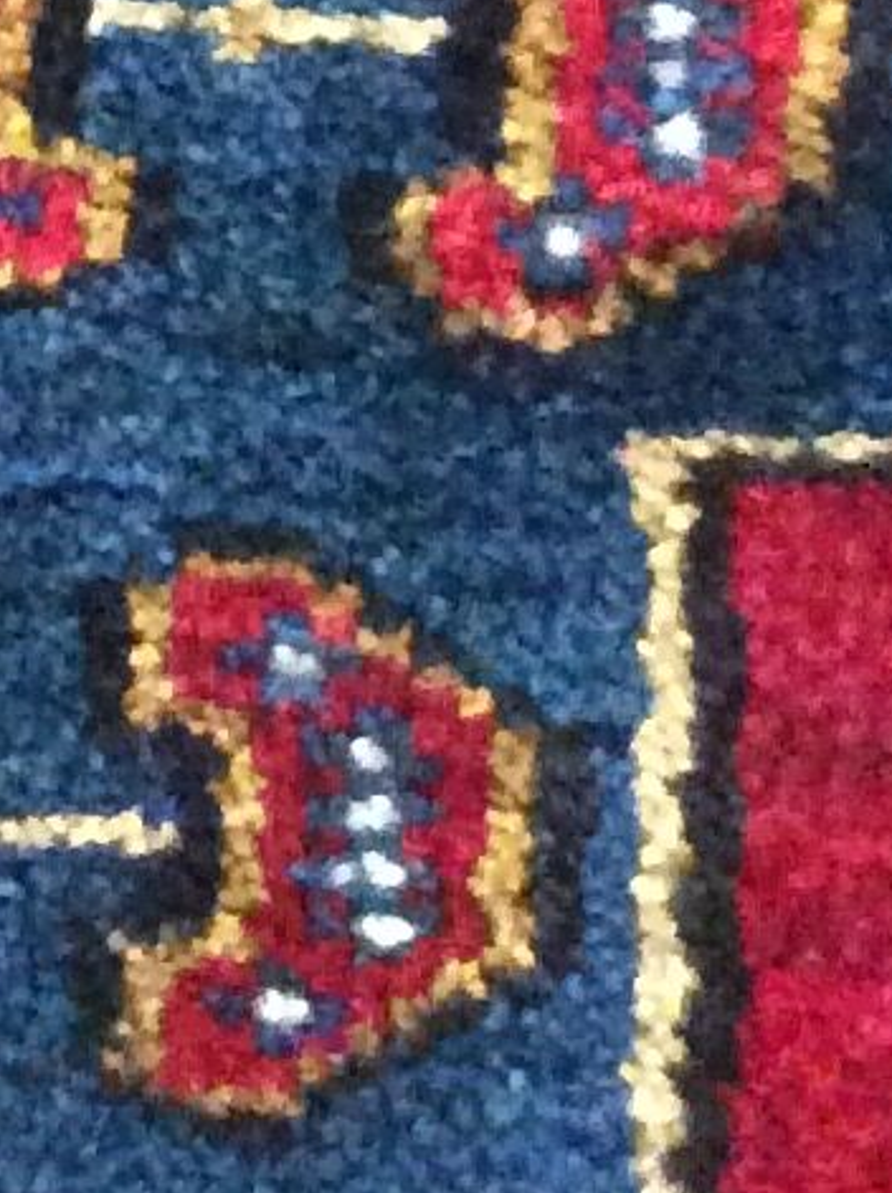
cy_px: -1677
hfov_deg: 8.0
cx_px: -915
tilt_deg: -75.1
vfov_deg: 9.9
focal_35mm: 176
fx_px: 6061
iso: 500
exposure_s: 1/17
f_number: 2.4
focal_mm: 3.3
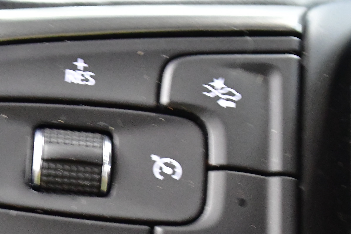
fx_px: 1297
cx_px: 115
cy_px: 250
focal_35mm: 133
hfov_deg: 15.4
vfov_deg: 10.2
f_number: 5
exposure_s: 1/40
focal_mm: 38
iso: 4500
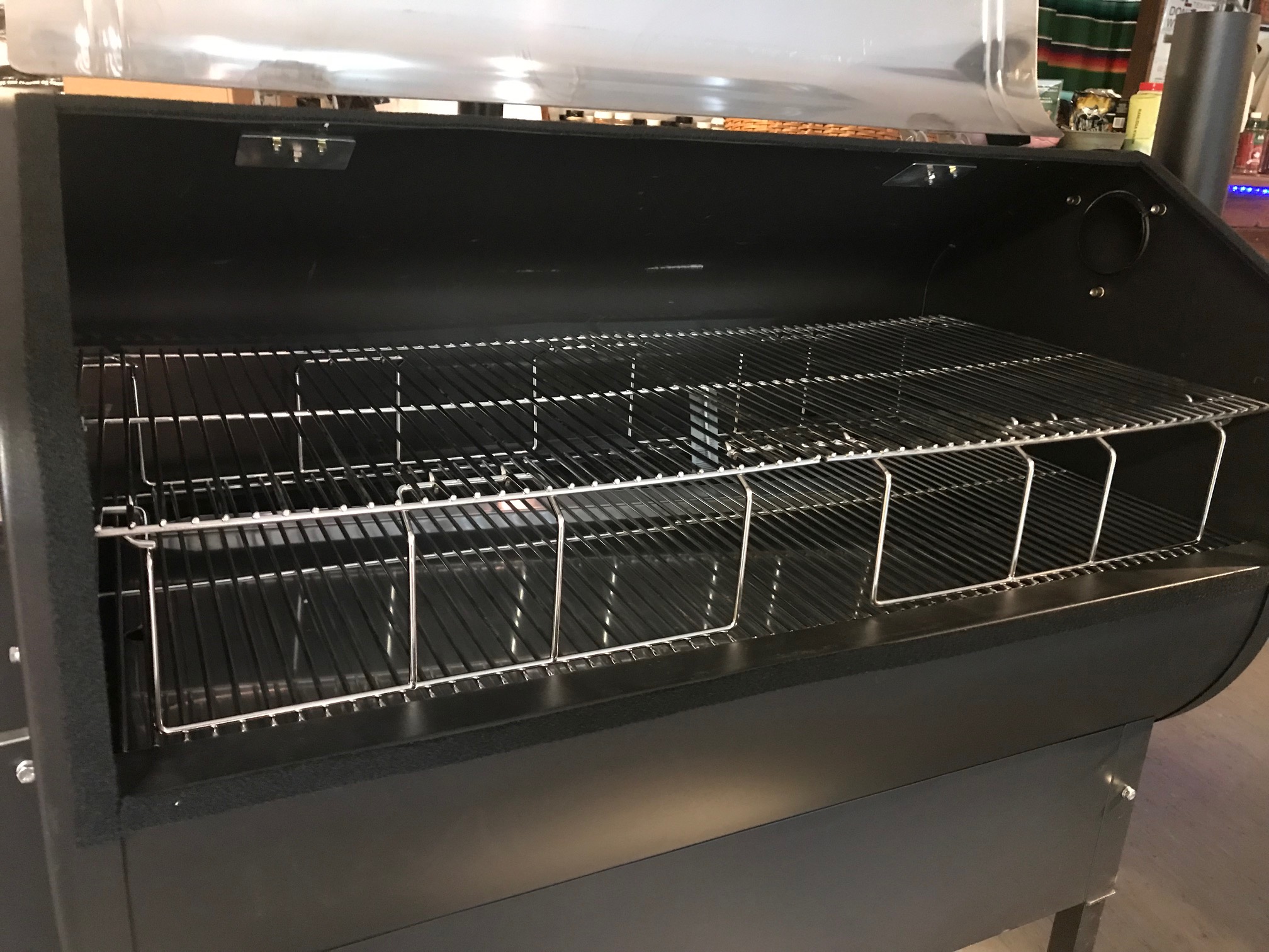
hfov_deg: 63.4
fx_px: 1026
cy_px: 476
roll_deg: -3.5
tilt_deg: -17.4
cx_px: 634
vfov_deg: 49.7
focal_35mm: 28
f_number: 1.8
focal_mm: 3.99
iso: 100
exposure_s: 1/4
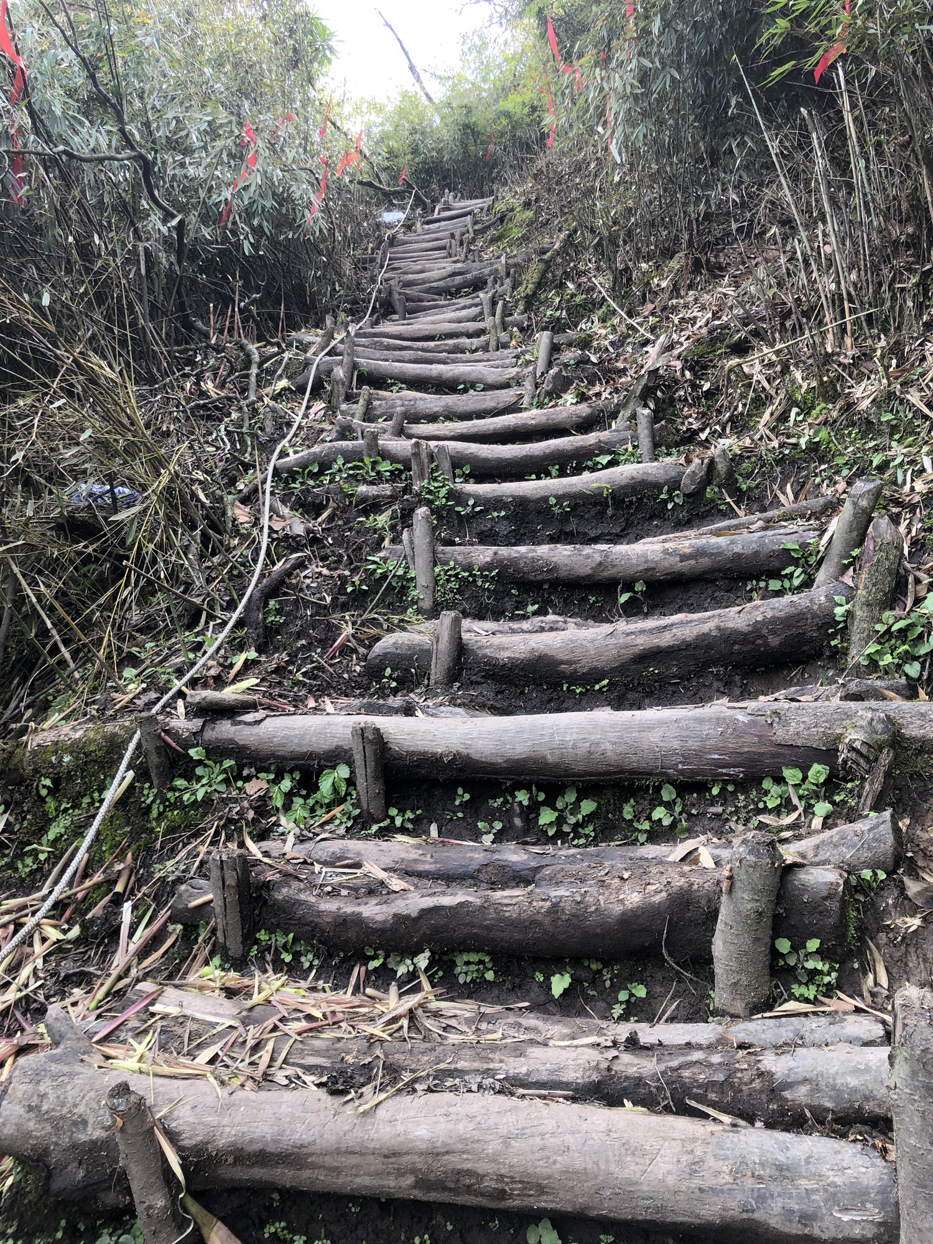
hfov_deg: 49.7
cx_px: 466
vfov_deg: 63.4
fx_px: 1006
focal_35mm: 28
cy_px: 622
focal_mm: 4
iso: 20
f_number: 1.8
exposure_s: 1/206
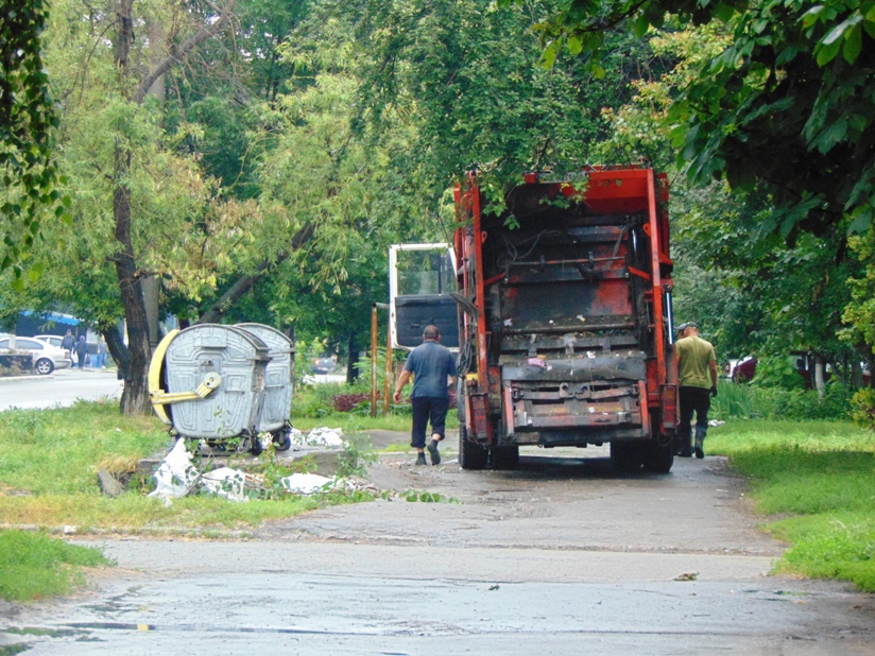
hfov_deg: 9.7
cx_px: 438
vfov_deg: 7.3
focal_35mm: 203
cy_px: 328
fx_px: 5131
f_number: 4.1
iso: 400
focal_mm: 36.4
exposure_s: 1/60
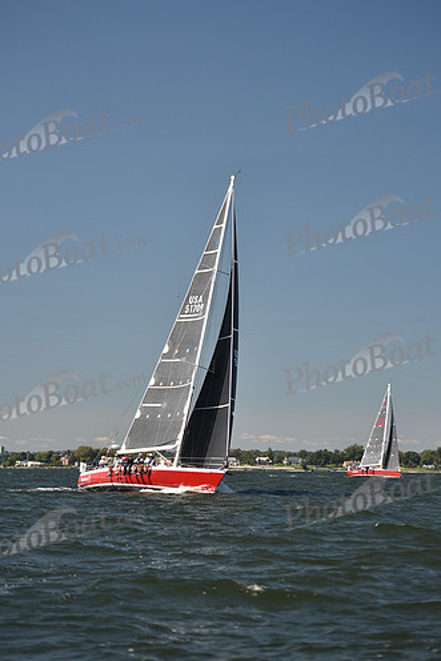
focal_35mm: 117
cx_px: 215
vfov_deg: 17.5
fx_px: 2148
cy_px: 311
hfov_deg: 11.7
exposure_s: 1/1600
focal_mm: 100
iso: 250
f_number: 2.8
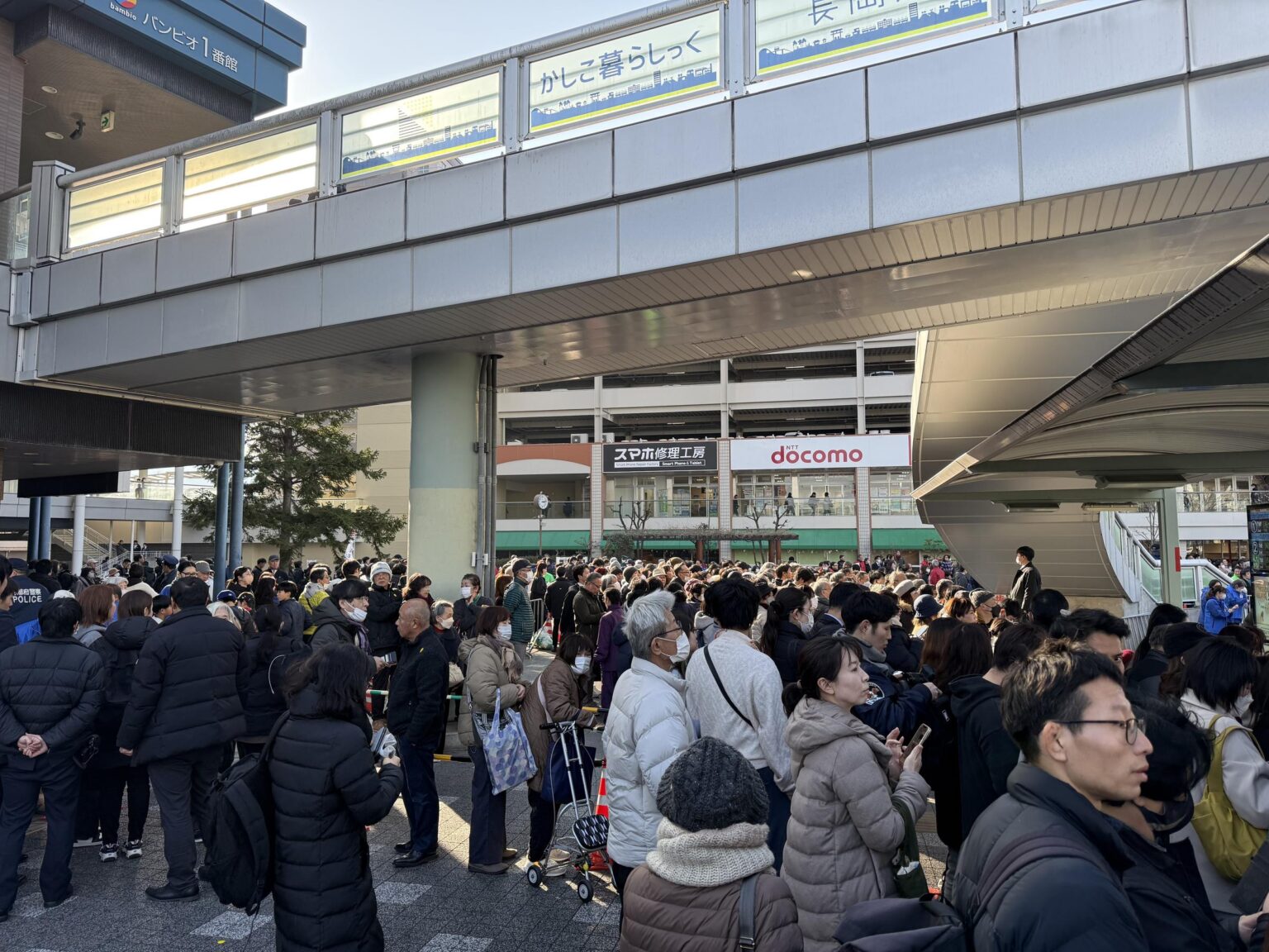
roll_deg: -0.6
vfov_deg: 56.8
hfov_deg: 71.6
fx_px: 880
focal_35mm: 24
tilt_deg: +6.2
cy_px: 476
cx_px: 634
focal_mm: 6.76
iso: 100
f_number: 1.78
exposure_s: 1/805
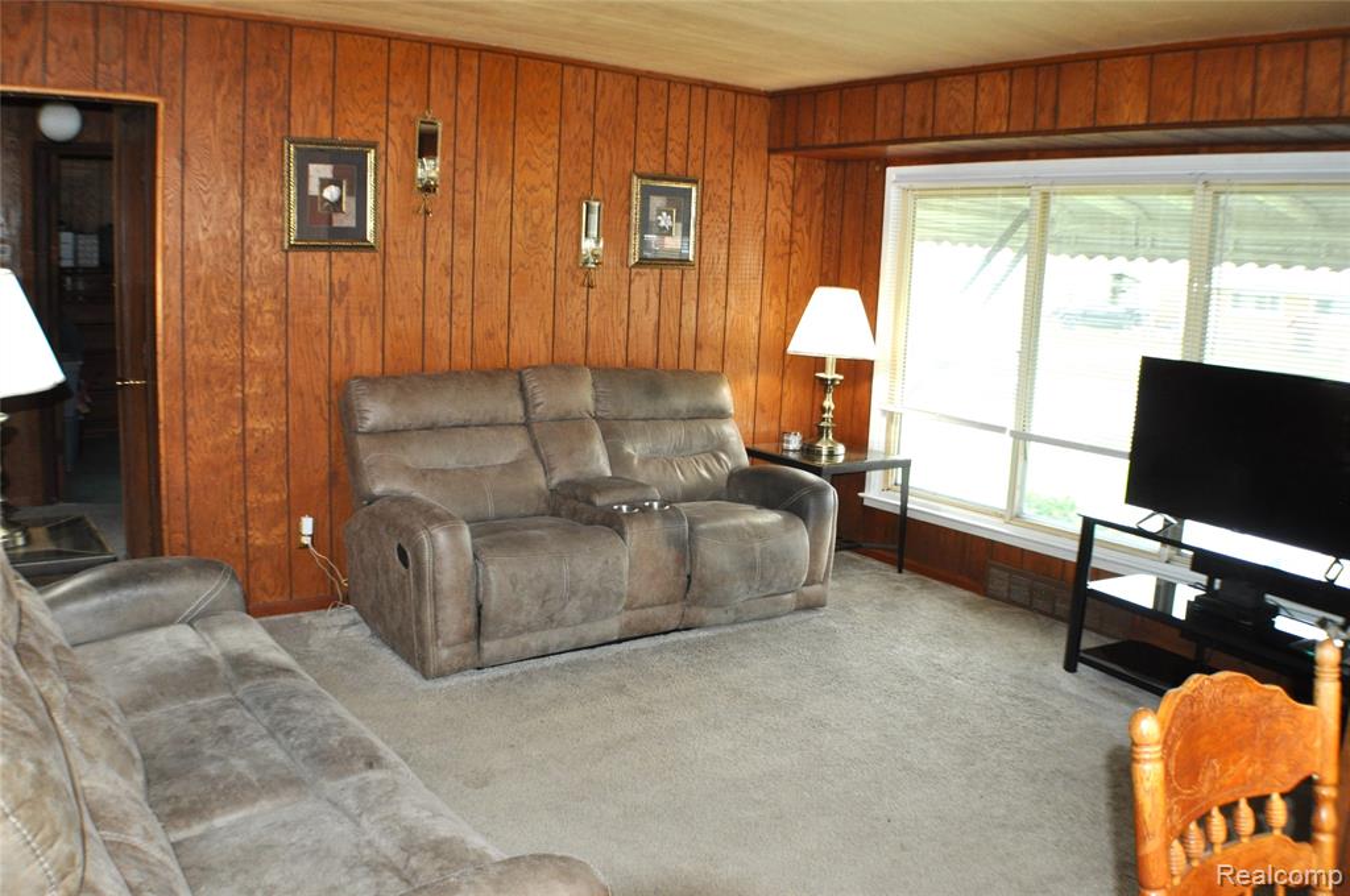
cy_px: 448
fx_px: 1461
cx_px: 675
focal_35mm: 39
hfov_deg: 49.6
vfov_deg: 34.1
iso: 800
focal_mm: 26
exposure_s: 1/60
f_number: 4.2
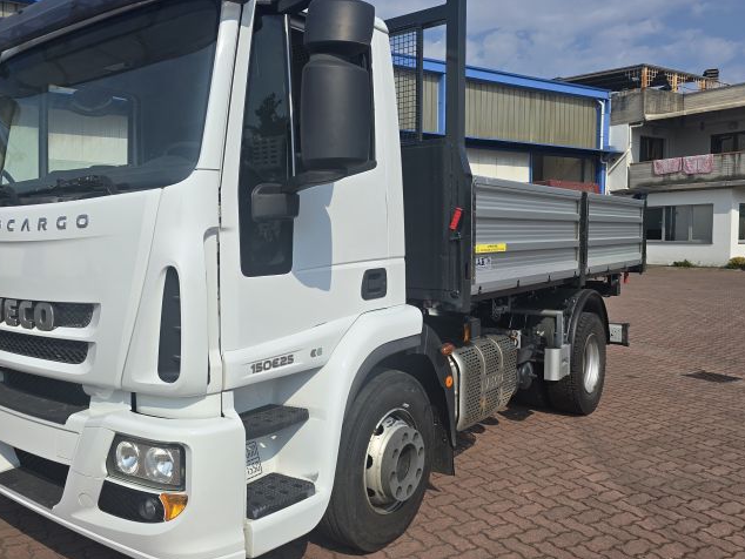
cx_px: 310
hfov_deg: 61.3
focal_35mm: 29
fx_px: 624
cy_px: 275
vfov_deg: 48.3
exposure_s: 1/1387
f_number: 1.7
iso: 12
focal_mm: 6.3
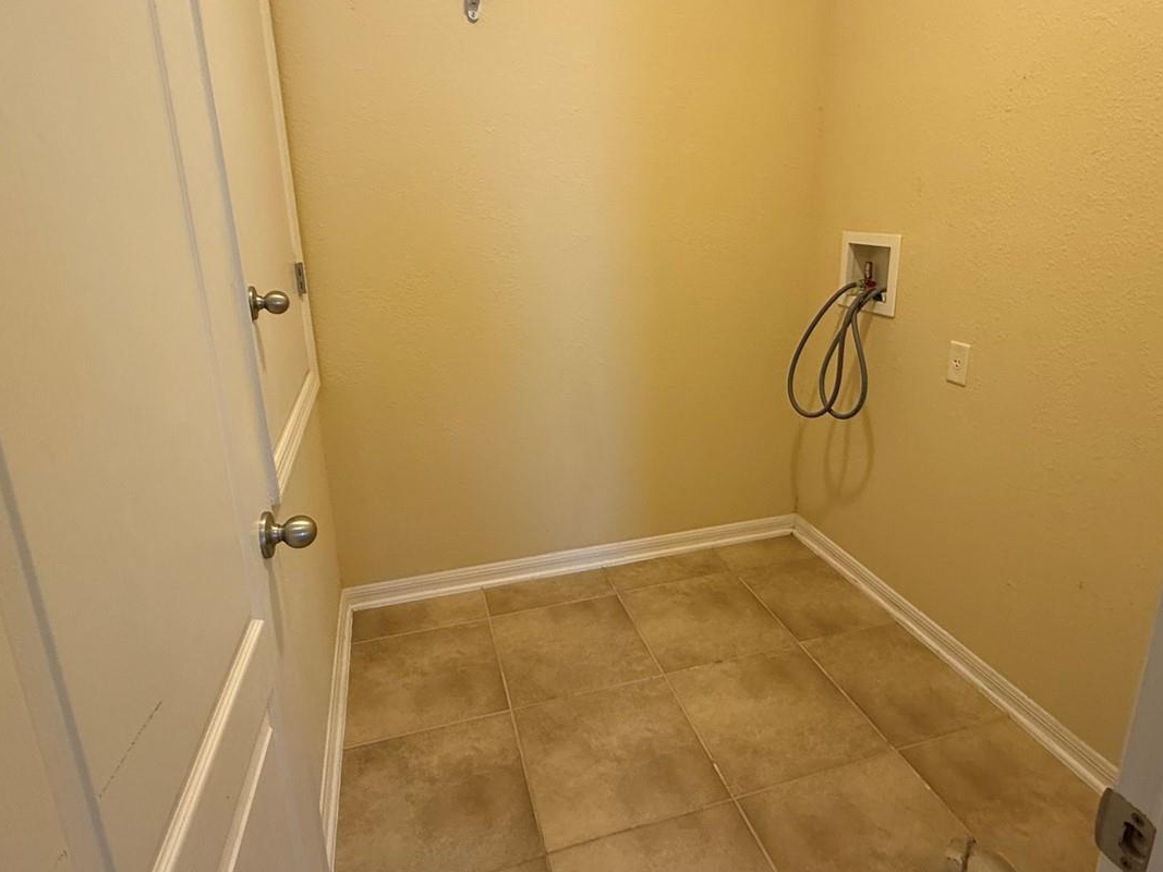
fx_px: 705
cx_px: 616
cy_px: 384
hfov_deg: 78.9
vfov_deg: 63.2
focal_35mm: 21
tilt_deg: -14.8
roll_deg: +0.9
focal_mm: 2.22
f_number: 2.2
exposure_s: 1/60
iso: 250
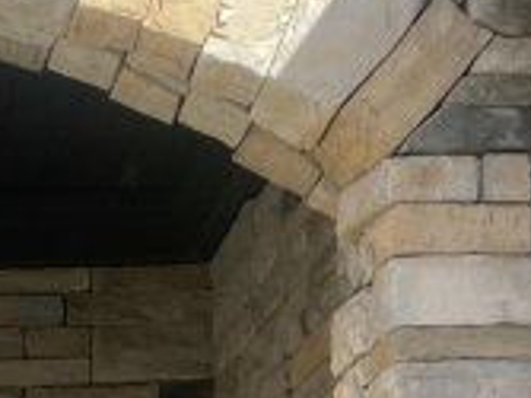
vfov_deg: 12.3
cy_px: 836
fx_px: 1594
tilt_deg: +3.1
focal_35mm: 104
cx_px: -203
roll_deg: -0.4
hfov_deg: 17.5
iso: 32
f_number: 1.8
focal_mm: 4.25
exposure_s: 1/1316
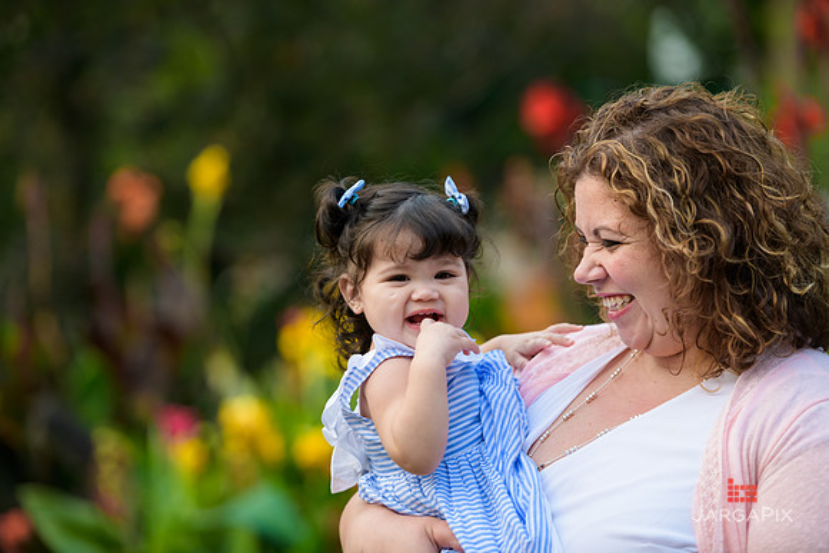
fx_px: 3570
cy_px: 276
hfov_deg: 13.2
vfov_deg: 8.9
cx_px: 414
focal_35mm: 155
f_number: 3.2
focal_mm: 155
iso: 200
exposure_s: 1/200
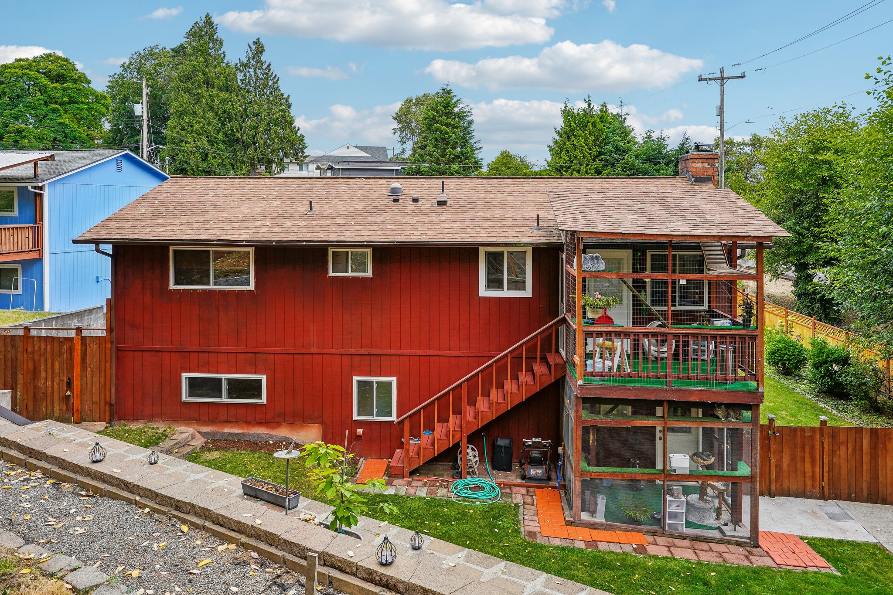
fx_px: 694
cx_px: 446
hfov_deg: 65.5
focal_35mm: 28
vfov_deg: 46.4
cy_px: 298
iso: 250
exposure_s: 1/125
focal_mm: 28
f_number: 8
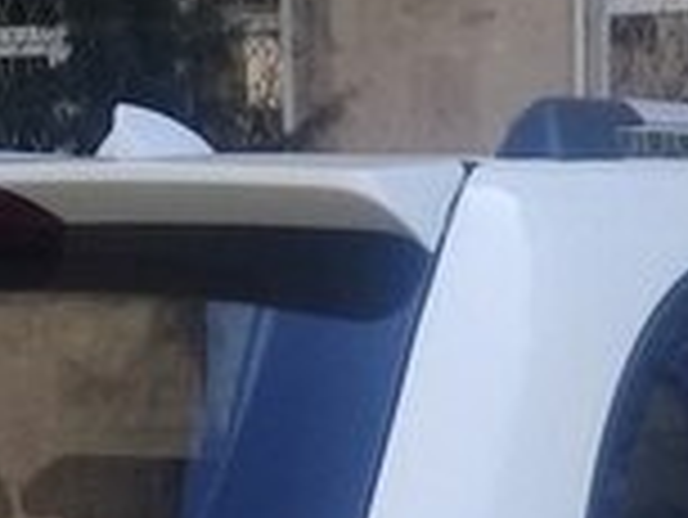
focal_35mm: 134
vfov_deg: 10.4
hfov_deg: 14.7
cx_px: 396
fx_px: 2665
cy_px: 971
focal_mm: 3.3
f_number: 2.2
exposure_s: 1/396
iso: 50
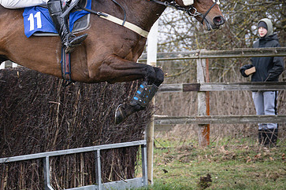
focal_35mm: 223
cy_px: -4
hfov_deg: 9.2
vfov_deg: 6.1
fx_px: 1771
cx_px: 53
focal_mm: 73
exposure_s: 1/1600
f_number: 2.8
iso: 400
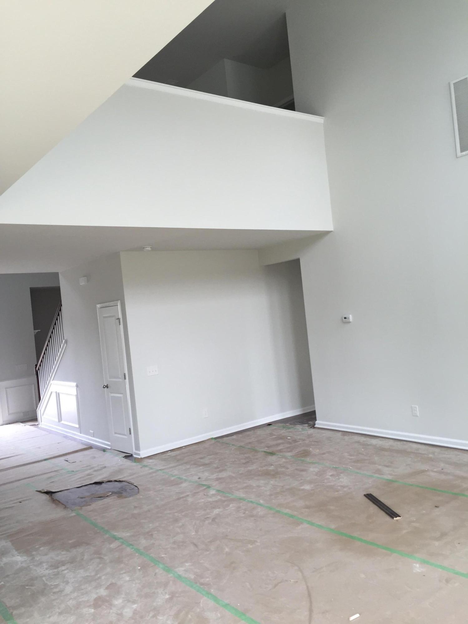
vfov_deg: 61.7
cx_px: 234
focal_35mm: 29
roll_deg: +5.2
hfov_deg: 48.2
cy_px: 312
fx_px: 523
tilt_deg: +1.7
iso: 50
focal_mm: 4.15
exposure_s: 1/120
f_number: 2.2
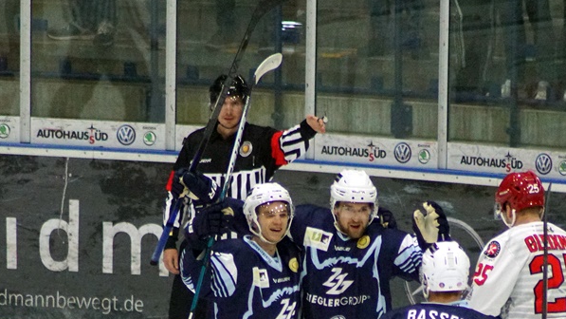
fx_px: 7580
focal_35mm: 505
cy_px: 327
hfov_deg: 4.3
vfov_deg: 2.4
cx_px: 320
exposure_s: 1/500
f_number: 4.5
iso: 3200
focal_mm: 160
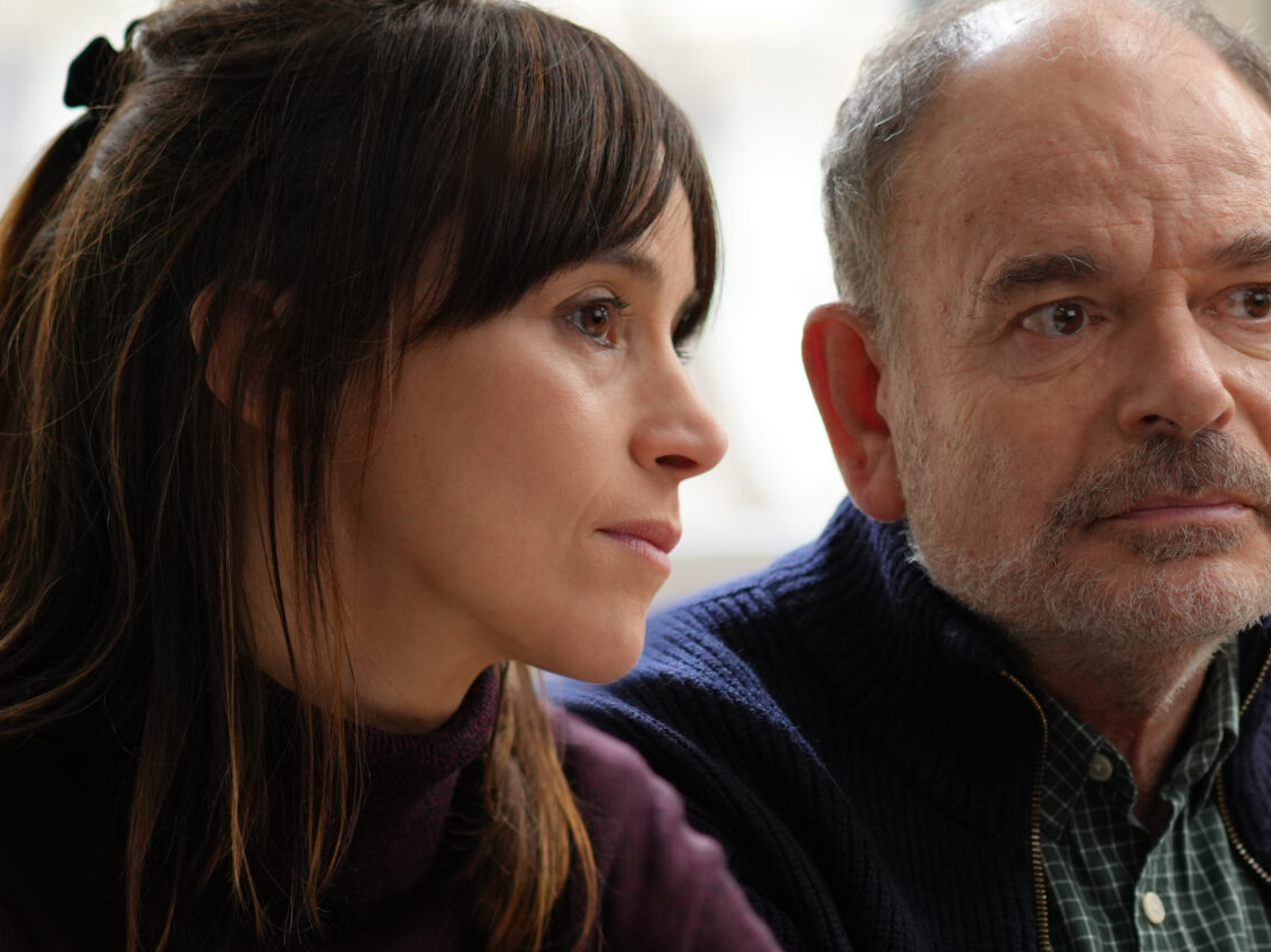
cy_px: 559
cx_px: 939
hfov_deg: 9.5
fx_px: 7672
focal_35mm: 209
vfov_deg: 7.1
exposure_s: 1/250
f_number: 1.8
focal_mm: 85
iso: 500
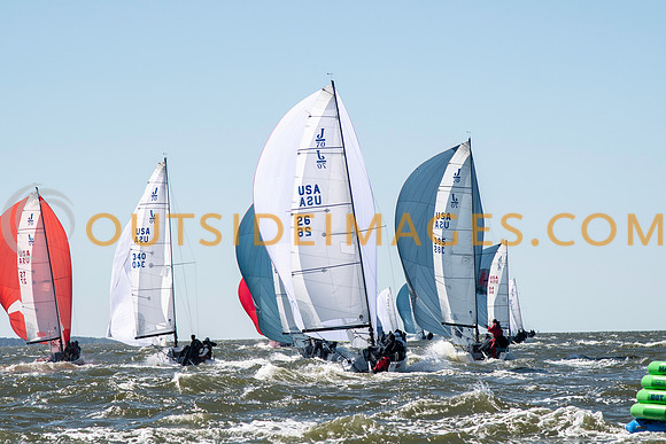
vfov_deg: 7.6
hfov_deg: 11.4
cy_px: 222
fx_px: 3331
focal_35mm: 180
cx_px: 333
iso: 400
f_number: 5
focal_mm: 120
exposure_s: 1/2500
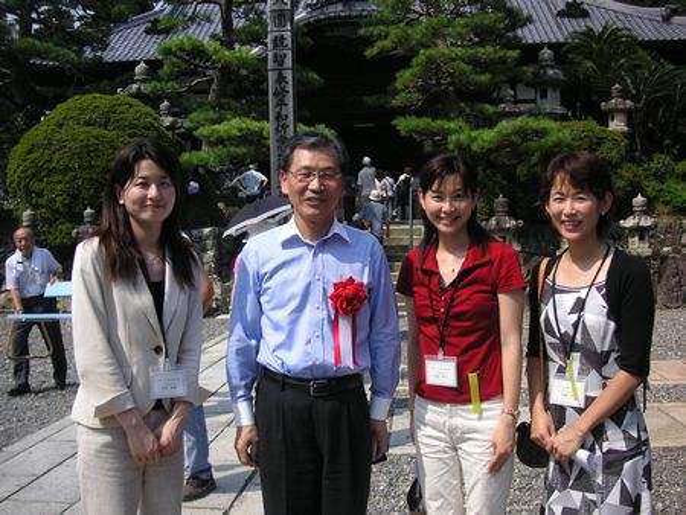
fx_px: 734
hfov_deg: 50.1
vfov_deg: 38.7
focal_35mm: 37
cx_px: 343
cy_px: 258
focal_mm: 6.1
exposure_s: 1/180
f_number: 6.7
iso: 50
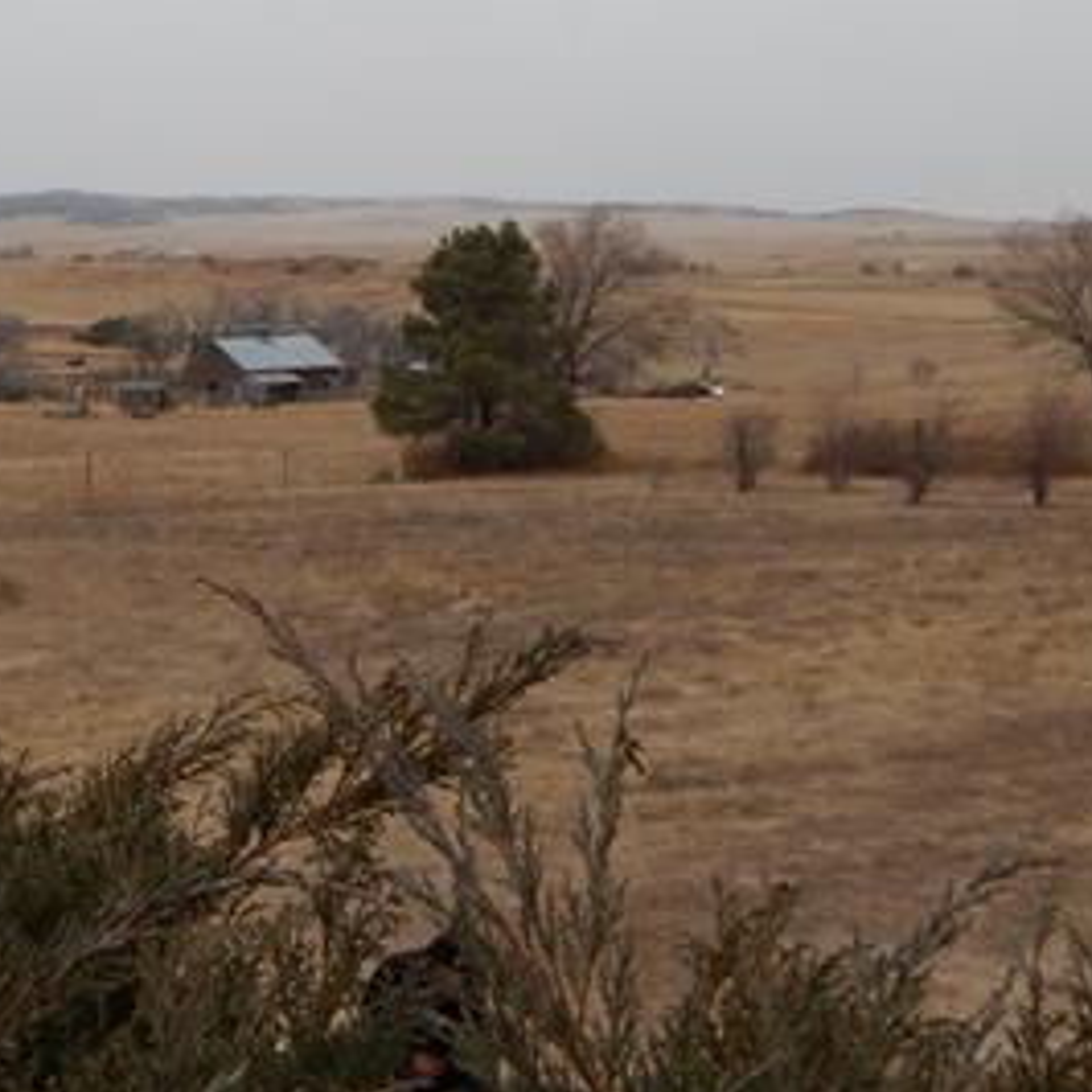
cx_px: 197
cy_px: 156
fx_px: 2356
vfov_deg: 25.5
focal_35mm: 66
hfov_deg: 25.6
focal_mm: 5.6
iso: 125
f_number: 3.2
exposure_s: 1/1250
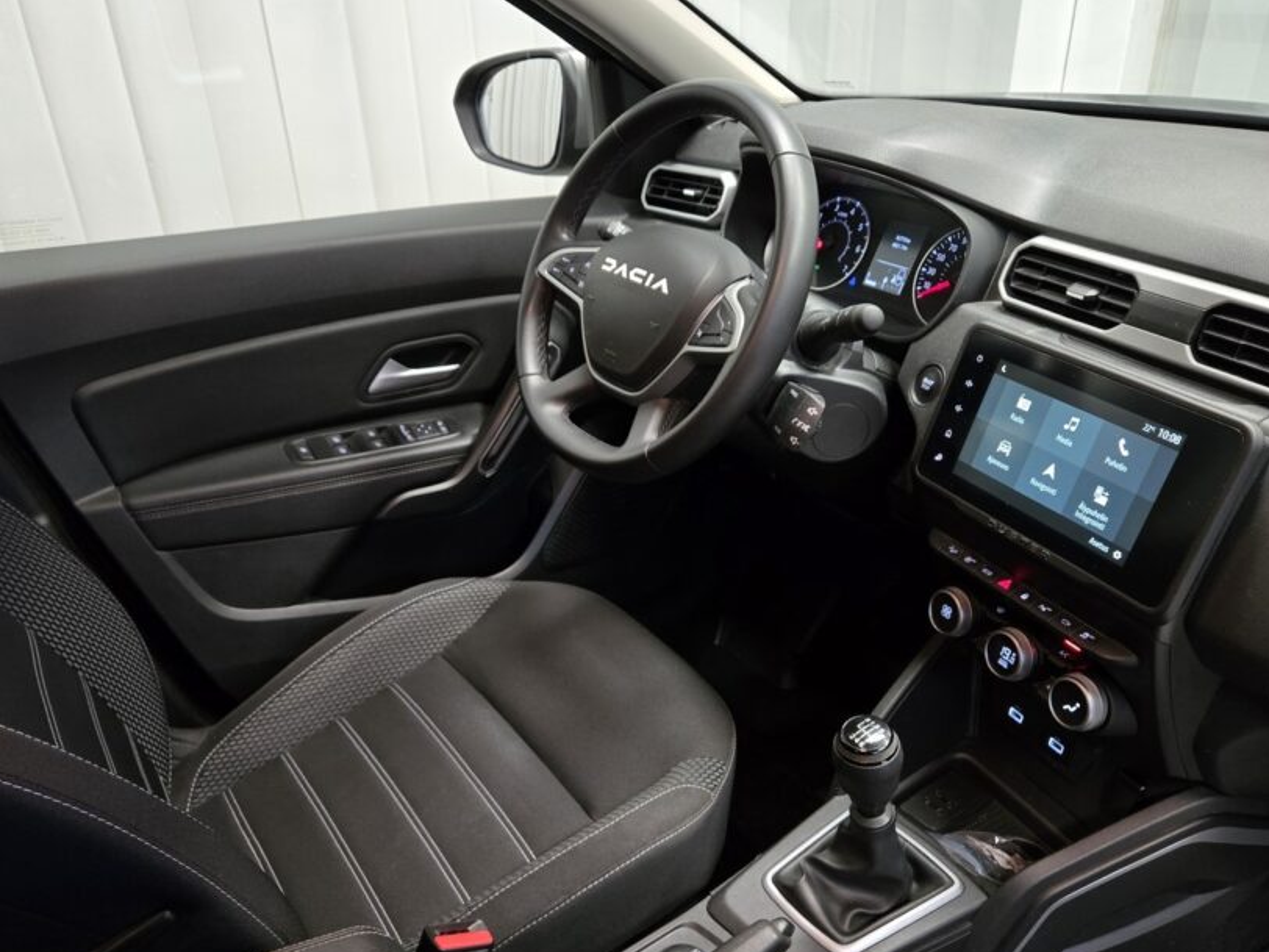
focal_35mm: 29
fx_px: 1063
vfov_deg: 48.1
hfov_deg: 61.7
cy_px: 549
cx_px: 625
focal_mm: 5.4
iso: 320
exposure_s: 1/49
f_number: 1.8
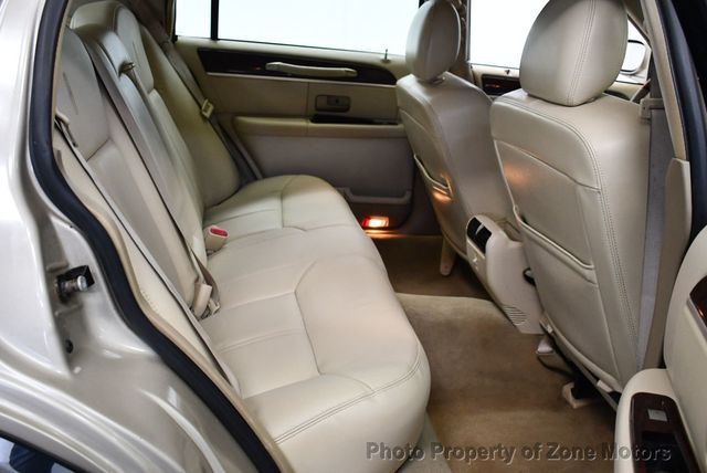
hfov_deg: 53.1
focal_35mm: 36
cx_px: 354
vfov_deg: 36.9
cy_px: 236
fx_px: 708
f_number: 3.5
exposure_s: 1/125
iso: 1400
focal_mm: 18
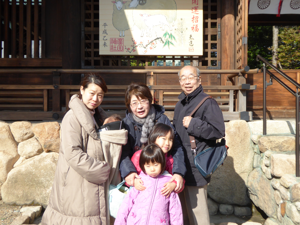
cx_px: 150
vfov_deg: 41.8
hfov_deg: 54.0
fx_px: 295
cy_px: 112
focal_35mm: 34
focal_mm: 5.8
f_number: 3.6
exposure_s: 1/640
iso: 100
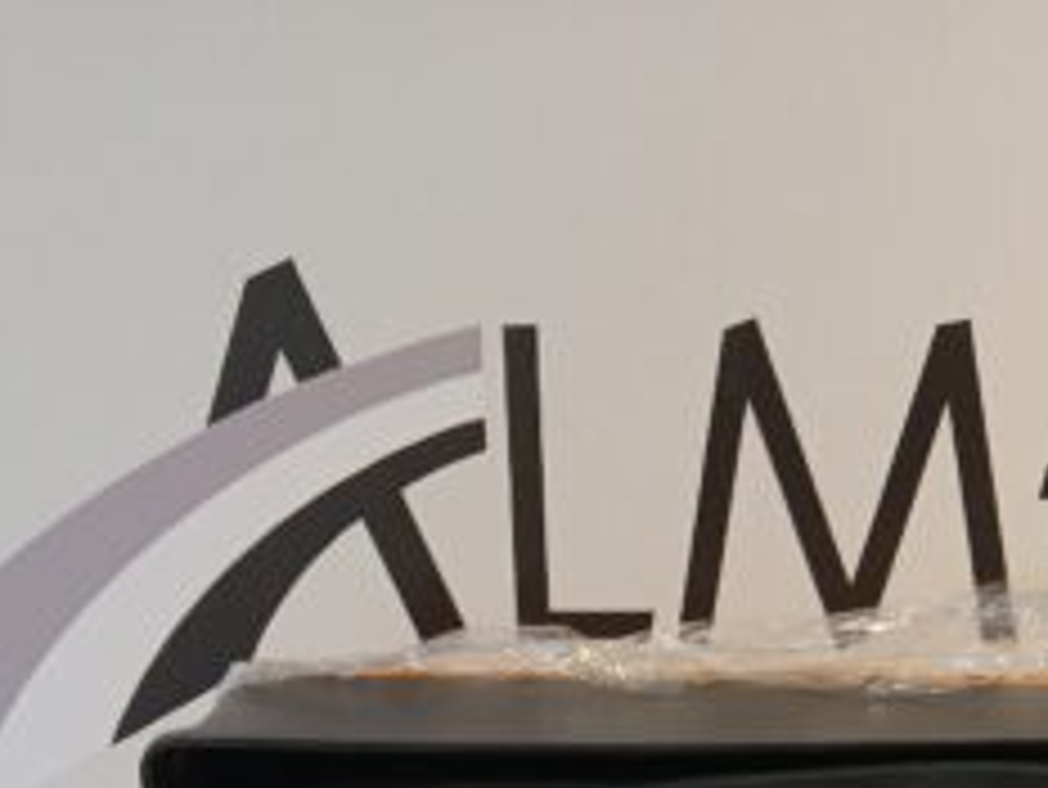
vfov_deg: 20.2
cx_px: 769
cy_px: 1009
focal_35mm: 67
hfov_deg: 28.6
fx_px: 2029
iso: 100
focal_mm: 3.98
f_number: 1.8
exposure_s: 1/50
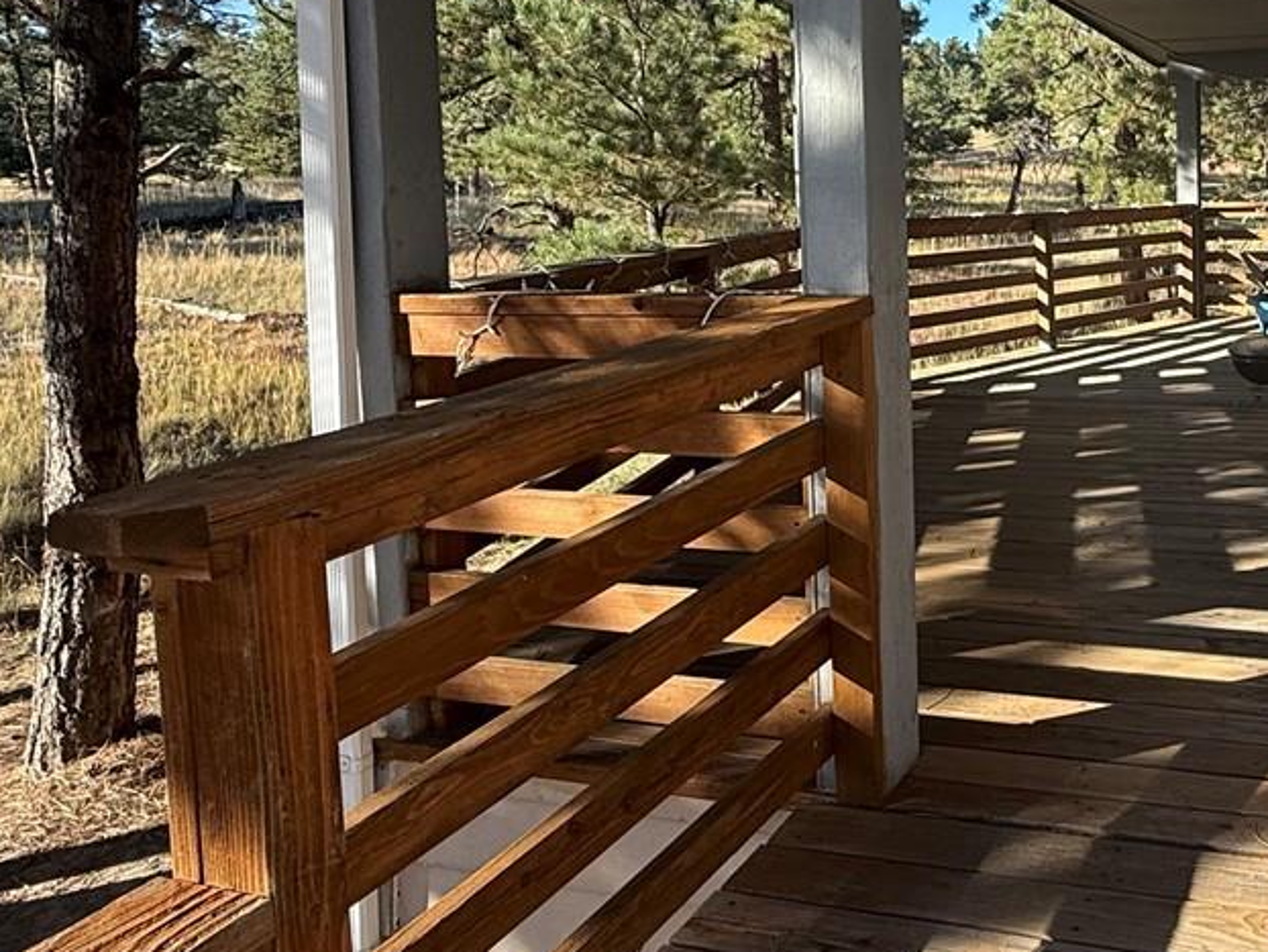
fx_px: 1319
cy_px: 281
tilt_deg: -3.2
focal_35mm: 36
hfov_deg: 47.2
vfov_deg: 39.0
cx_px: 1095
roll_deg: +0.8
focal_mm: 2.22
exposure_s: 1/468
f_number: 2.2
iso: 64
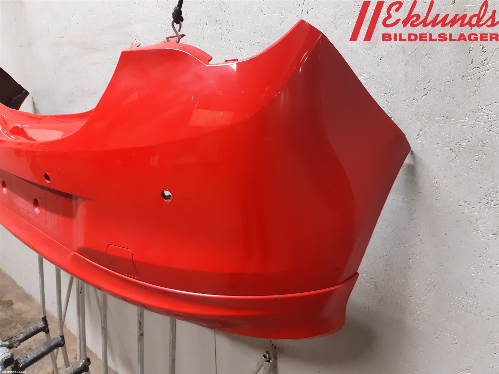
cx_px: 250
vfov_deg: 53.1
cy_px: 187
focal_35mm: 26
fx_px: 375
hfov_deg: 67.3
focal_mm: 3.93
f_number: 1.7
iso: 200
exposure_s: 1/33
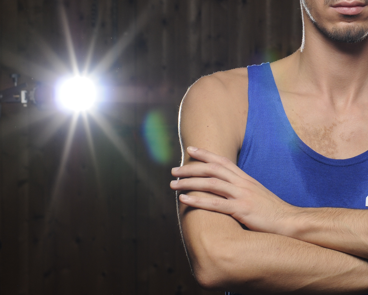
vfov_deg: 11.0
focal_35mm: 140
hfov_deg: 13.6
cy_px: 71
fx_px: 1525
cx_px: 348
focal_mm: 50
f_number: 7.1
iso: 200
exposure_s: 1/250
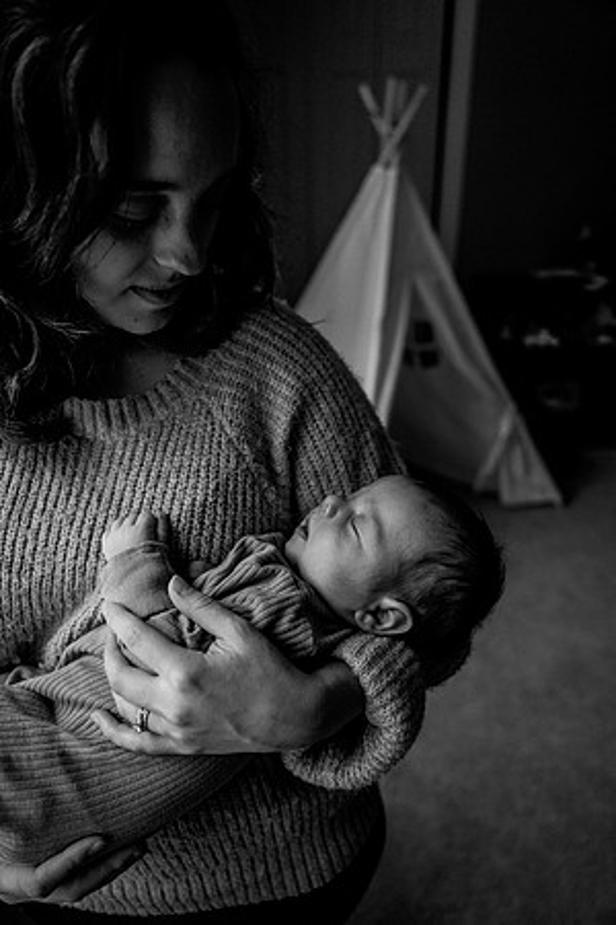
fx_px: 616
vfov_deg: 73.7
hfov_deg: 53.1
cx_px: 308
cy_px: 462
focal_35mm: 24
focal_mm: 24
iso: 640
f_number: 2.8
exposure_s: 1/250
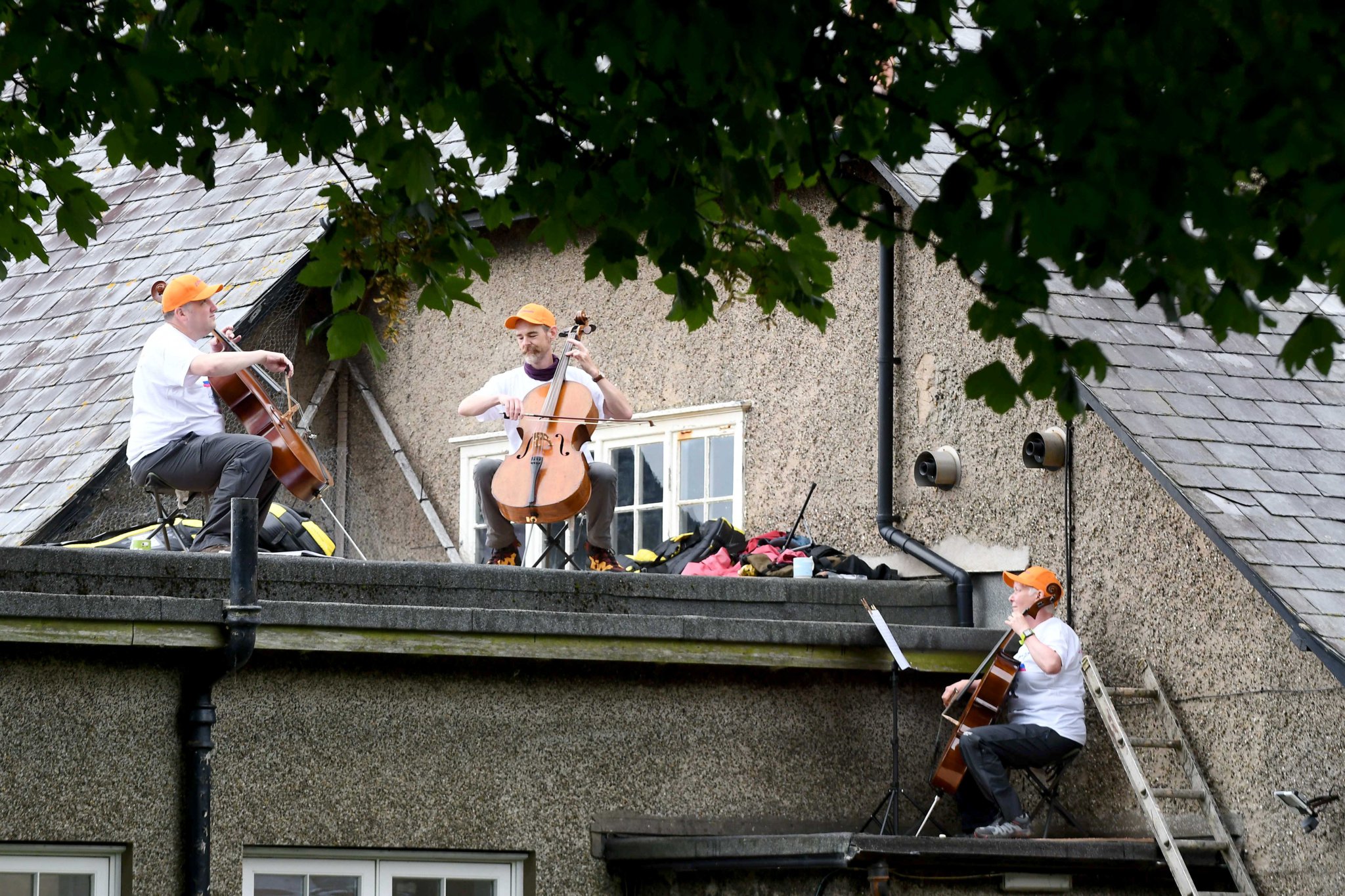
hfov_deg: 9.1
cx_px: 672
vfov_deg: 6.1
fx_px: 8405
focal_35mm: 225
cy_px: 448
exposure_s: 1/400
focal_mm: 150
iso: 800
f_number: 10
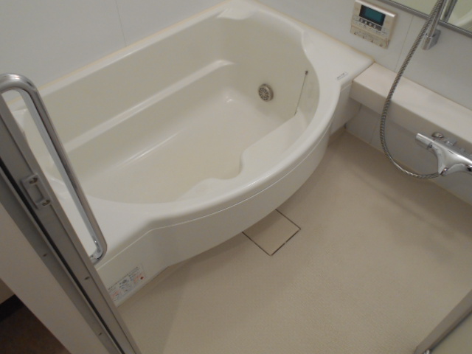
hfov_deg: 60.0
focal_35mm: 30
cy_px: 177
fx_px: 409
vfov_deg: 46.8
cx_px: 236
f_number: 3.4
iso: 180
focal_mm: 5.1
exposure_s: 1/30
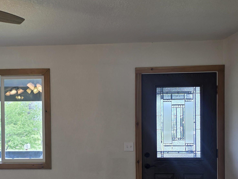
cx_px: 62
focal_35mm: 48
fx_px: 330
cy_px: 129
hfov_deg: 38.7
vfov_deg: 29.9
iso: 50
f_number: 1.7
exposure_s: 1/120
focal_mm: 6.3
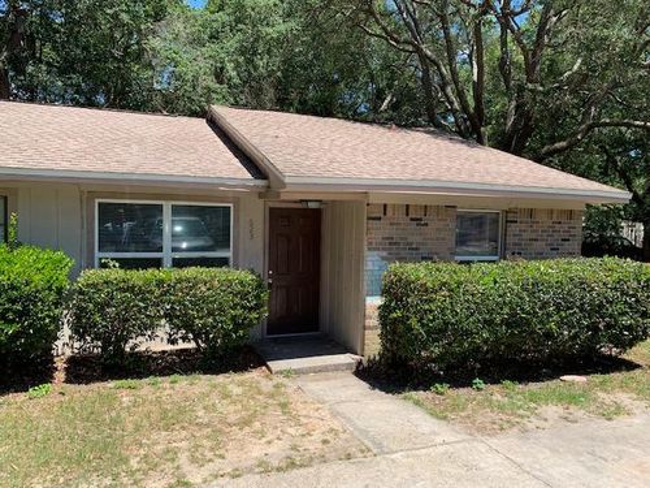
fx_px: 488
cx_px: 325
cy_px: 244
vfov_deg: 53.1
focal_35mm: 26
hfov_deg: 67.3
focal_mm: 4.25
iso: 25
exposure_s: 1/962
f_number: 1.8
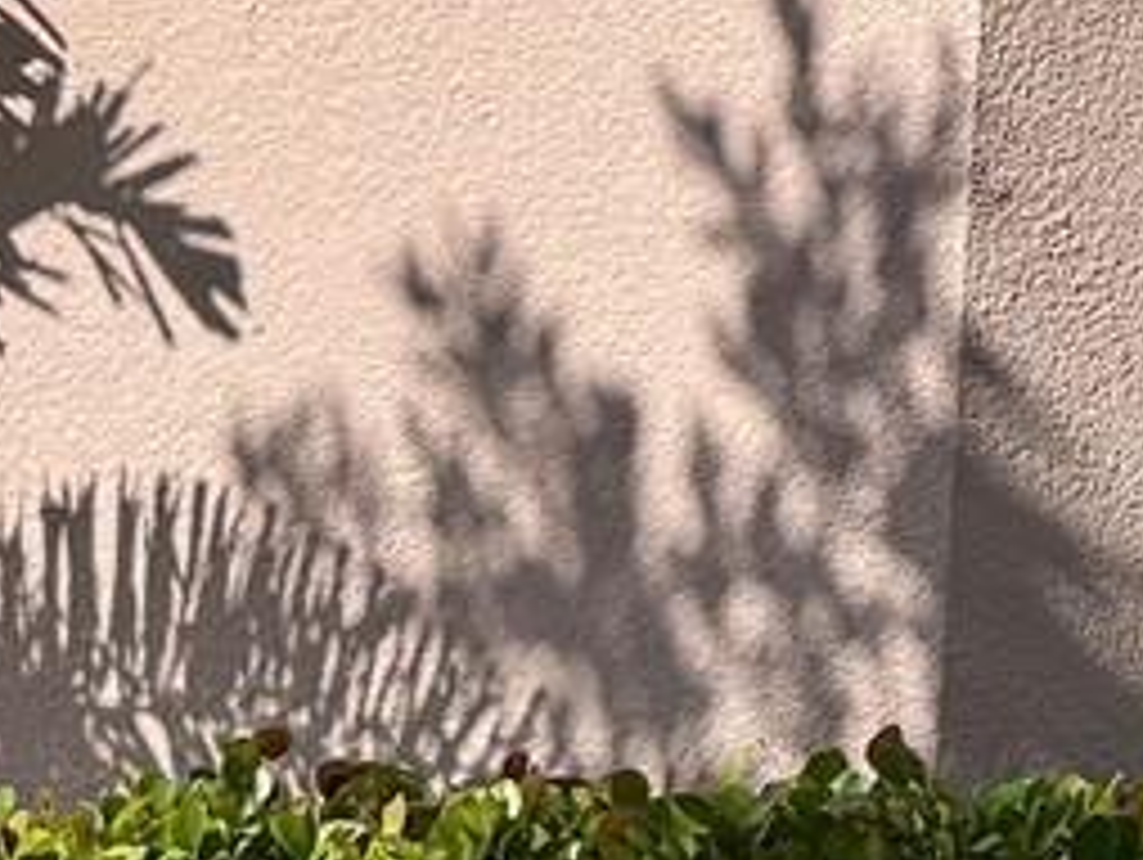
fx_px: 4991
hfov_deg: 12.1
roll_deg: -1.2
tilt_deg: +12.0
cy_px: -374
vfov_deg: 9.6
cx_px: 2016
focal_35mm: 151
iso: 80
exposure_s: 1/7353
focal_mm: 6.76
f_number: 1.78
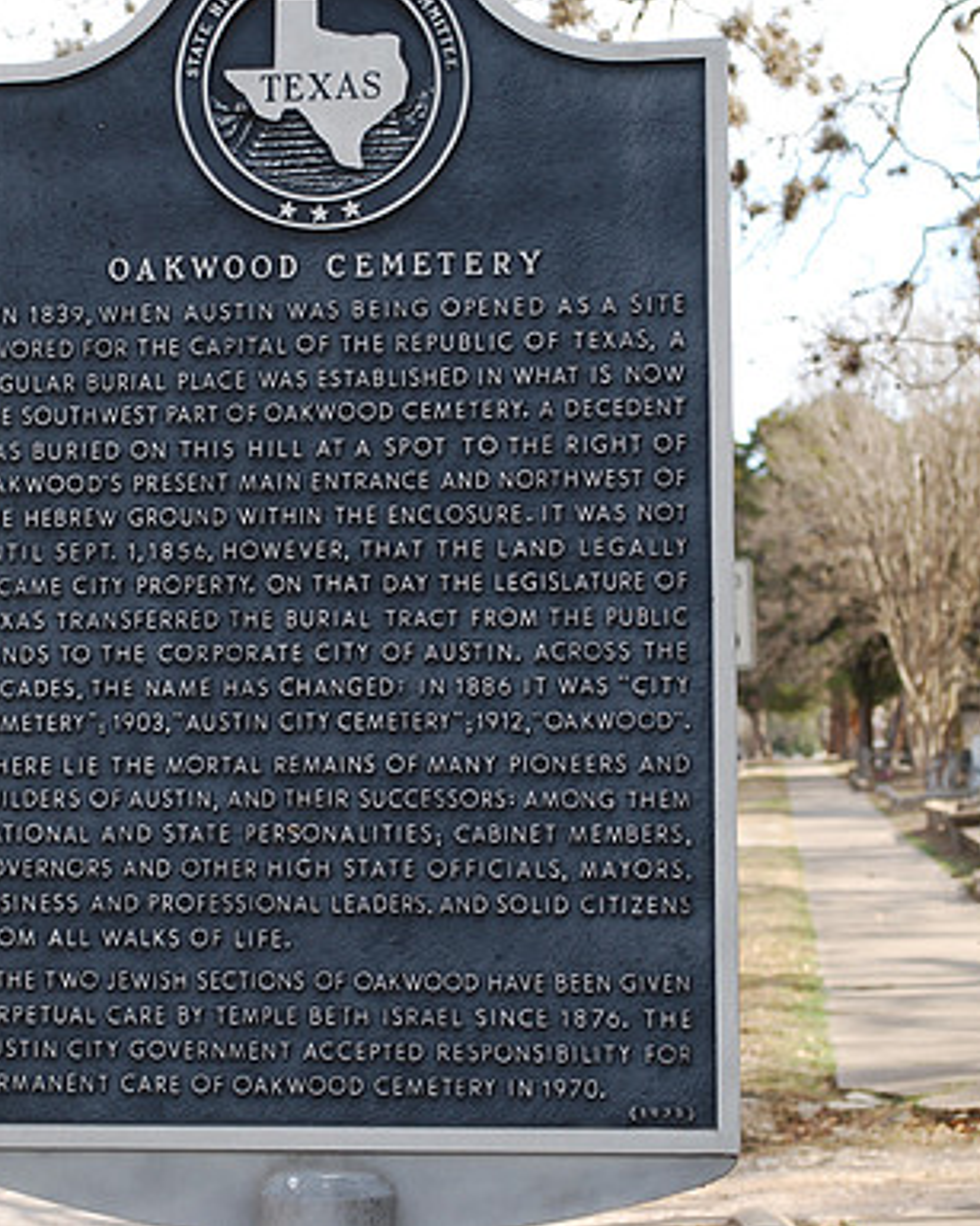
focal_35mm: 98
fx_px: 3554
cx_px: 345
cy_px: 613
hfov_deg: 15.7
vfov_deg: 19.6
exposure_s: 1/125
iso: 100
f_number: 5.6
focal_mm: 46
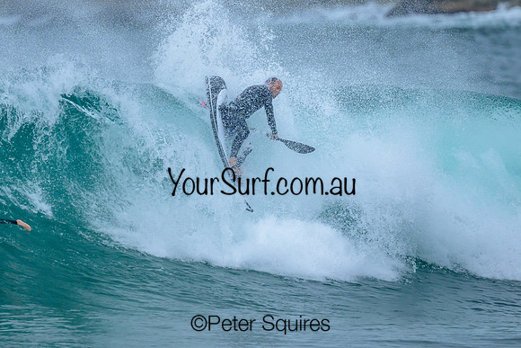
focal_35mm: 1094
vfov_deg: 1.3
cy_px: 121
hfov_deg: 1.9
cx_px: 219
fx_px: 15841
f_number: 6.3
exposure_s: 1/3200
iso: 1800
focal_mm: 800
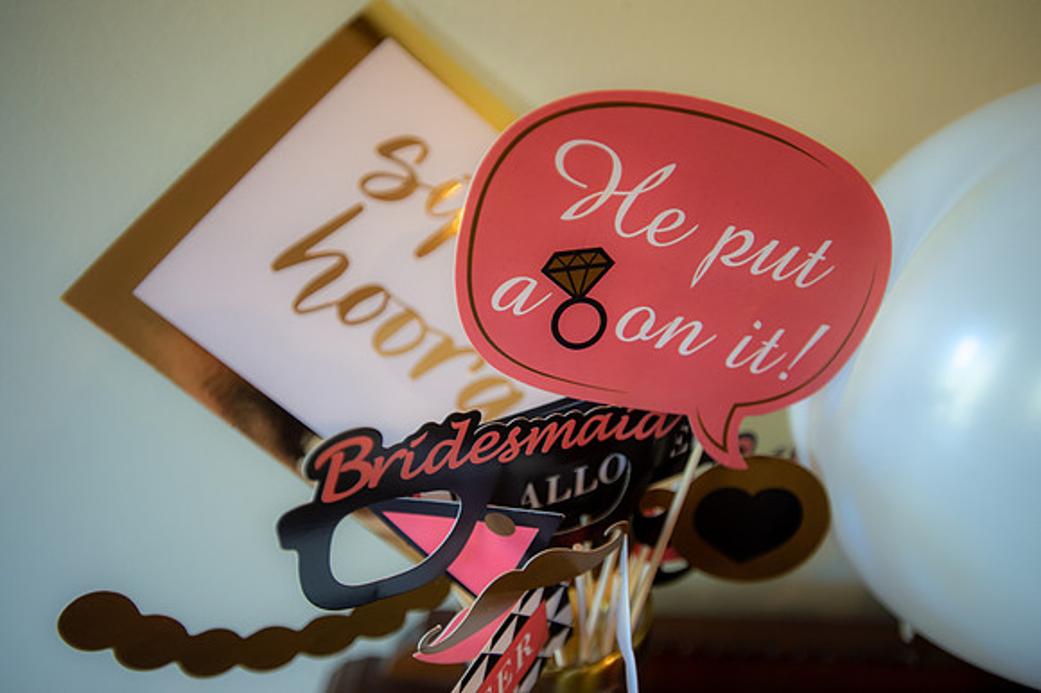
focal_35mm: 26
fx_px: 751
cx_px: 520
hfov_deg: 69.4
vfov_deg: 49.5
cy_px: 346
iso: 500
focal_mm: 26
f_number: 2.8
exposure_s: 1/40
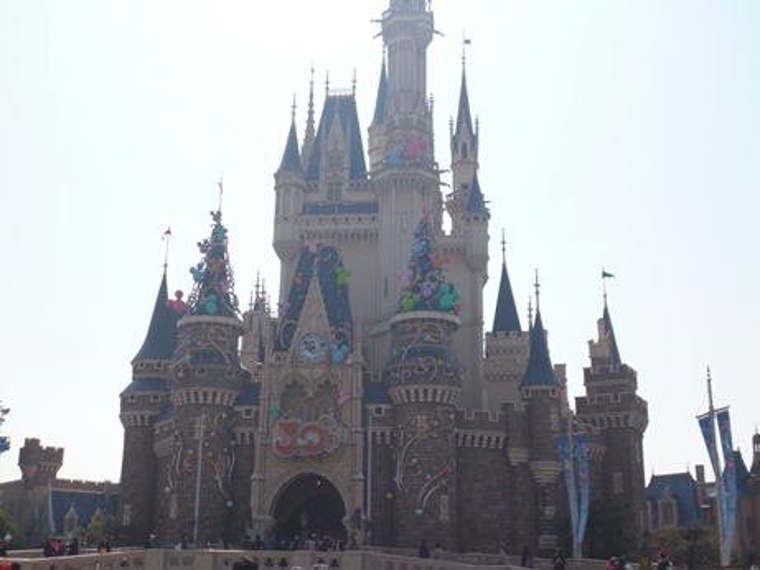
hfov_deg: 42.9
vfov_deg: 32.9
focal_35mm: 44
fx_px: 966
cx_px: 380
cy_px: 285
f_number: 11
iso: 100
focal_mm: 7.9
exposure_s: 1/160
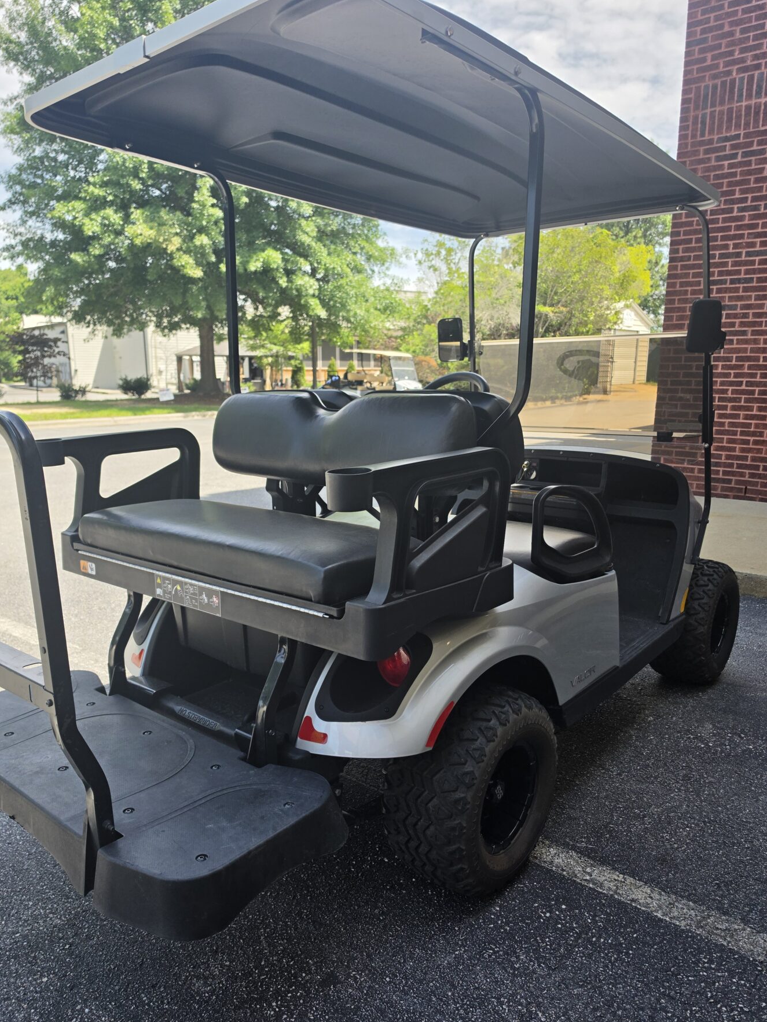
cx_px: 379
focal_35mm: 25
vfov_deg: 69.3
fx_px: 738
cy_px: 546
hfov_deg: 54.9
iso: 64
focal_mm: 6.5
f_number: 1.4
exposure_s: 1/3354
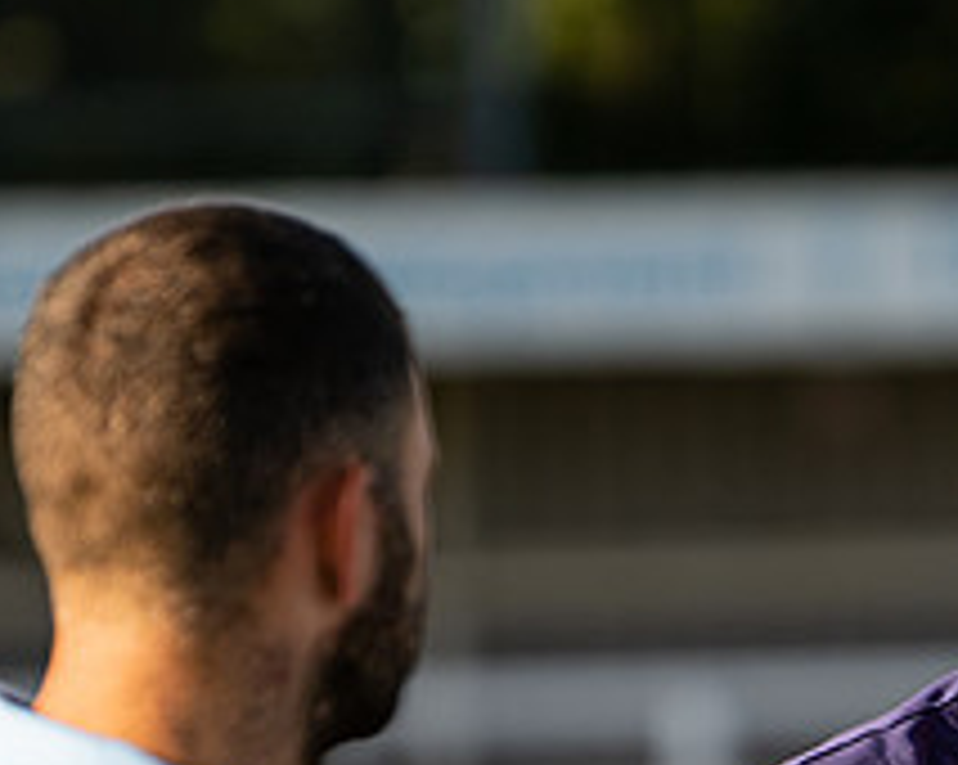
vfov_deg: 2.9
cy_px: 832
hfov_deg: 3.6
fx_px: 15127
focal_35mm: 534
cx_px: 1051
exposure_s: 1/10000
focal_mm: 85
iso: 320
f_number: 1.4
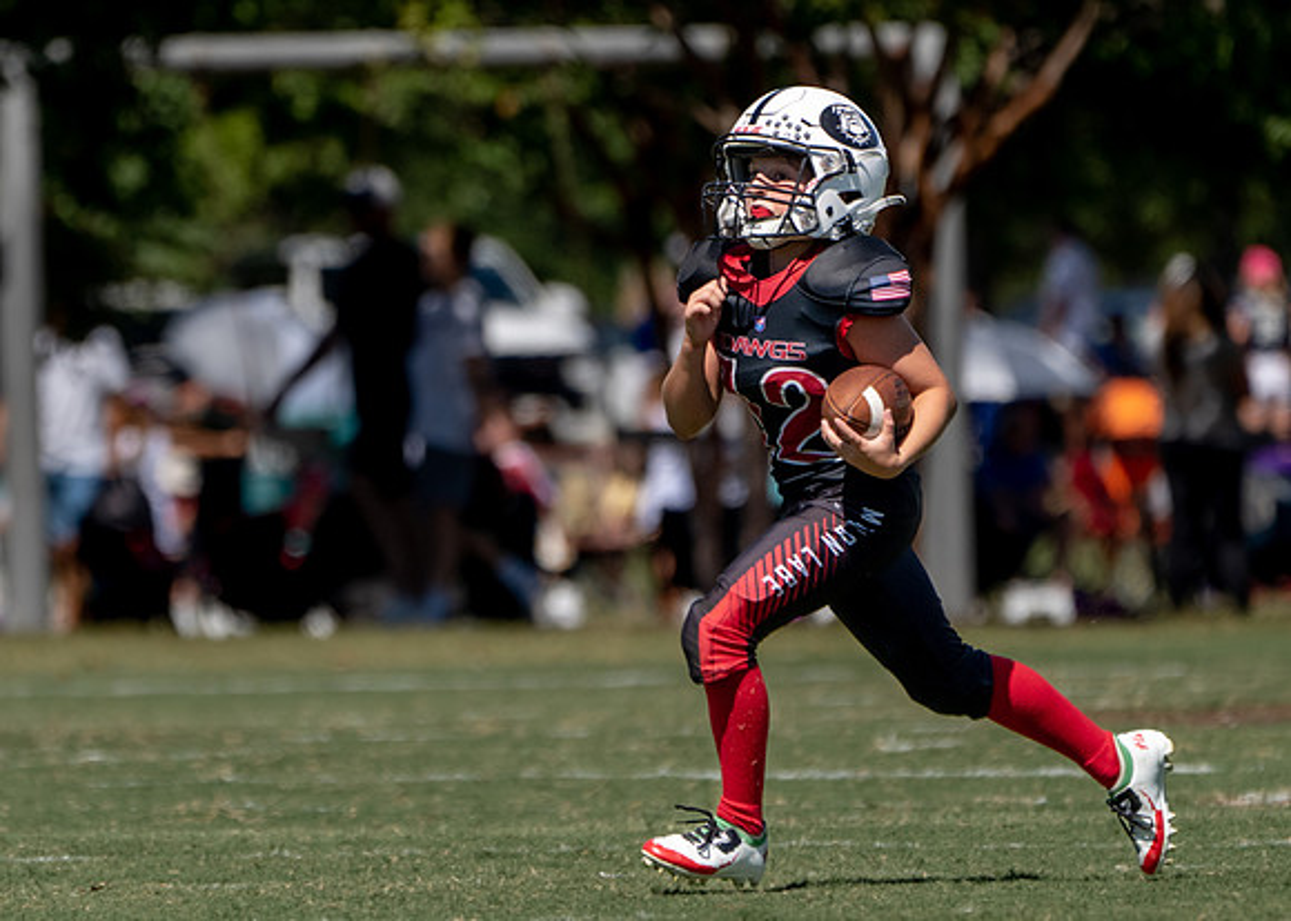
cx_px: 373
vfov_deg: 1.5
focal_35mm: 939
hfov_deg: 2.1
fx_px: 34420
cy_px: 553
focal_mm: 400
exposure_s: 1/1250
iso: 160
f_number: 5.6
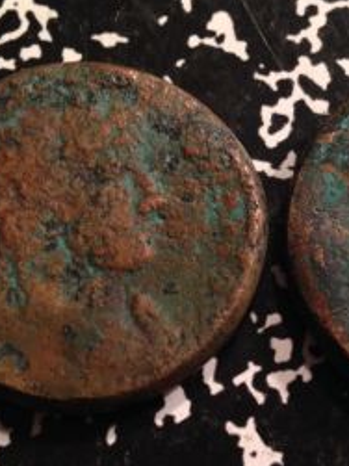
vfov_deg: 24.7
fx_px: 1063
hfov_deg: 18.5
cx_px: 275
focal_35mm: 79
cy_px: 254
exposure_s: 1/20
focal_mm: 4.12
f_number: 2.4
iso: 200
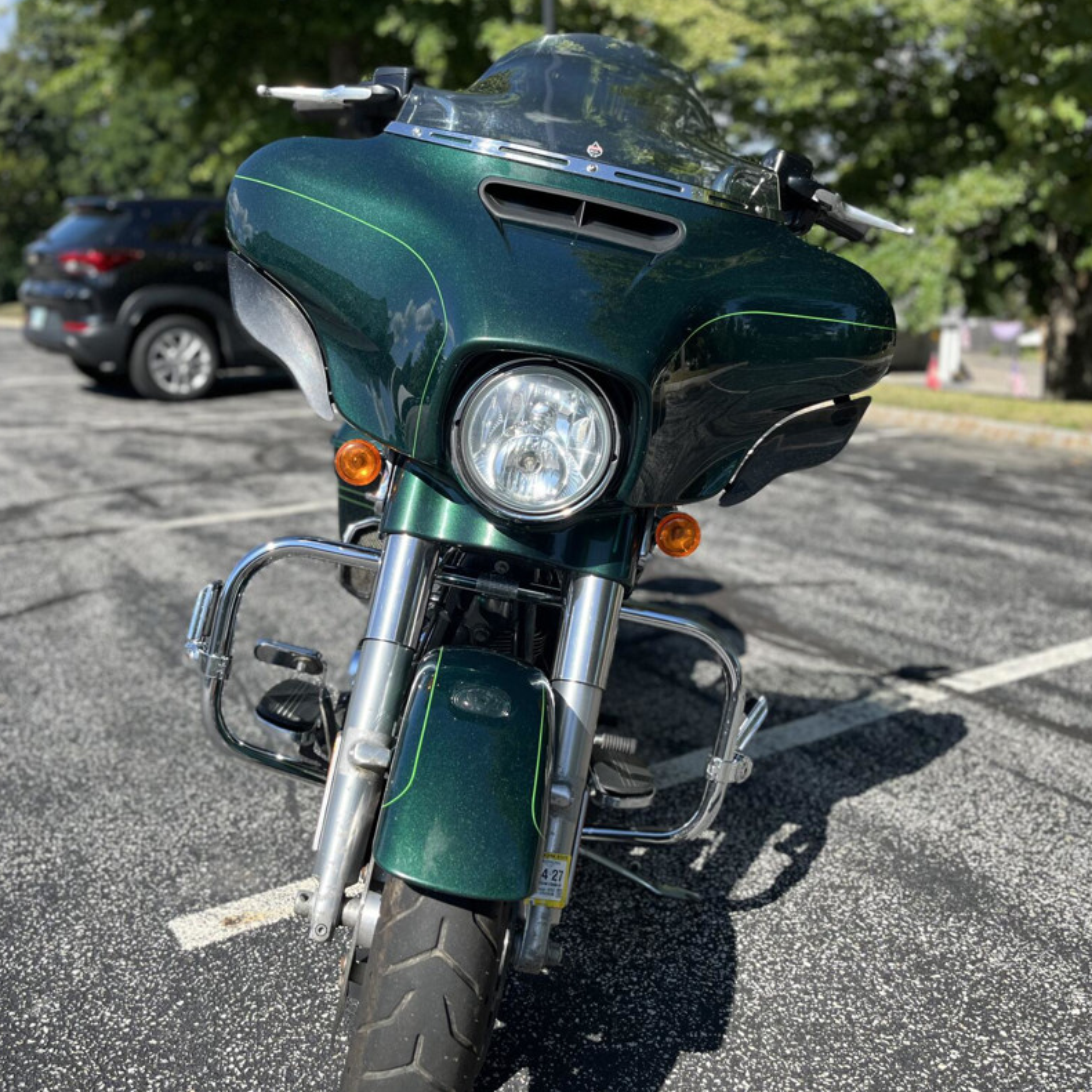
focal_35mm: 31
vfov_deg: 52.5
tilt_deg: -15.6
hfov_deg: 52.5
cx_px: 507
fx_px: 1106
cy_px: 545
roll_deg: +1.7
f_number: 1.6
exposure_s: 1/1992
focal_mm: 5.1
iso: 50
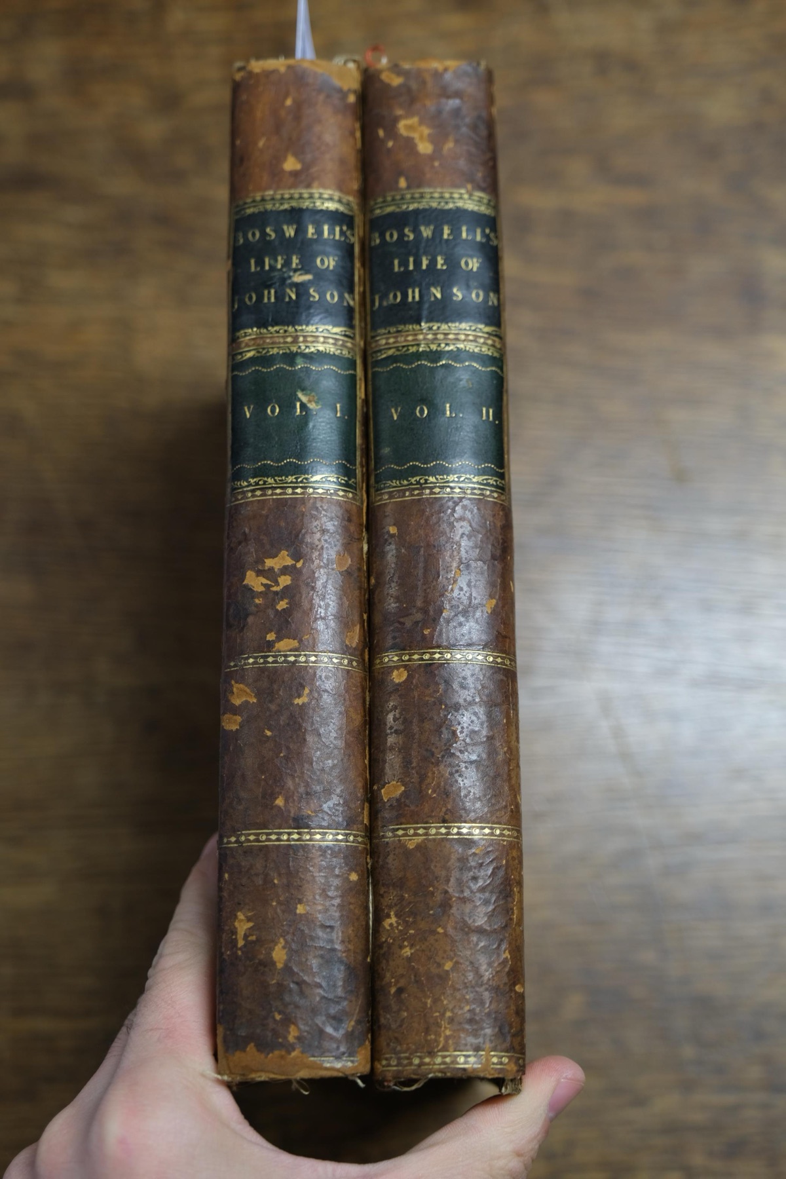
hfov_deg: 30.5
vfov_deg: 44.5
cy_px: 590
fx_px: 1441
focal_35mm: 44
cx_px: 393
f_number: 2.8
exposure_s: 1/42
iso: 320
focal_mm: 29.2
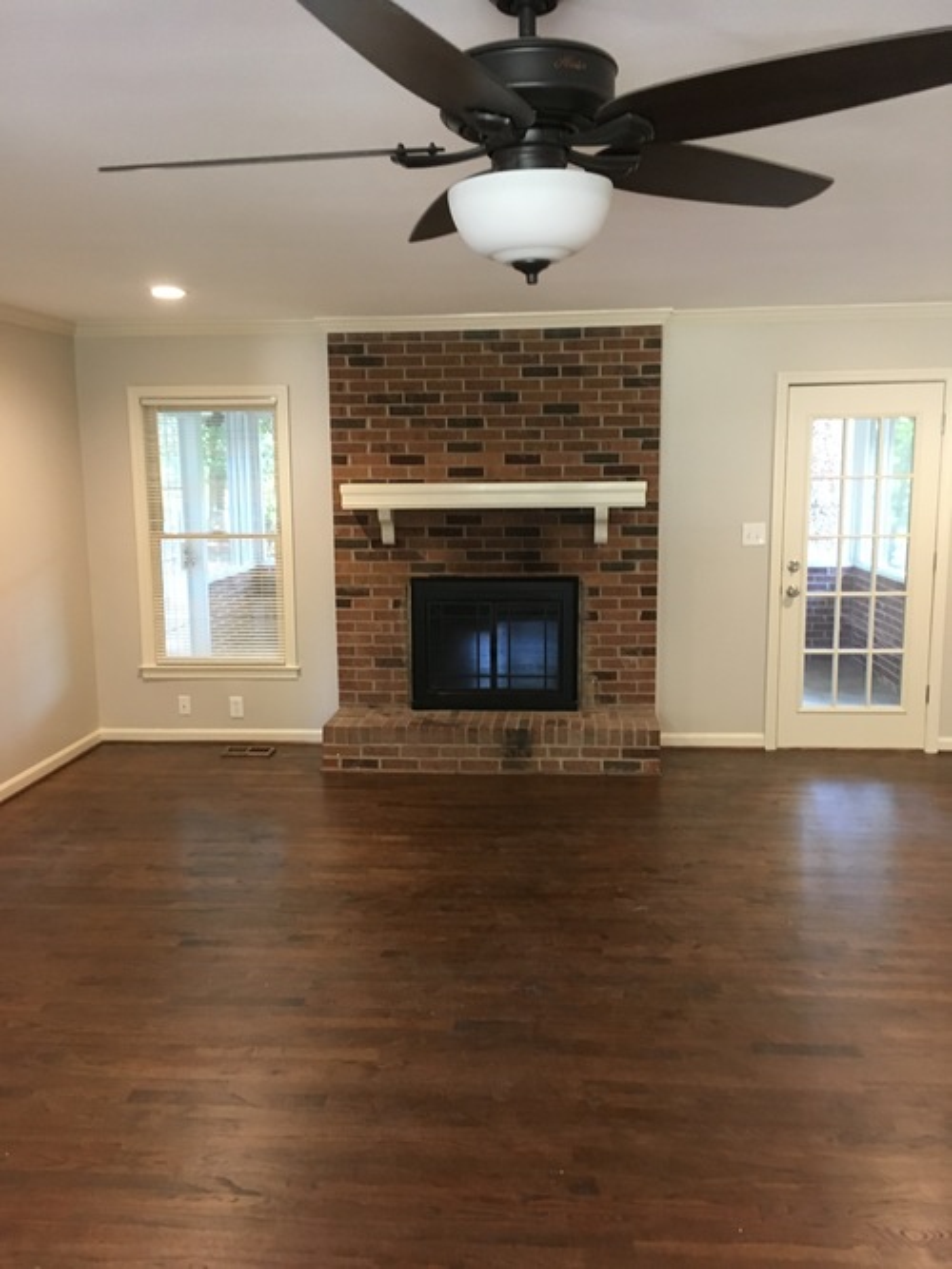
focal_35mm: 29
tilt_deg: -8.4
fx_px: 1064
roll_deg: +1.4
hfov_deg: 48.2
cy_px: 634
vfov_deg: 61.7
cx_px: 476
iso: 200
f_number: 2.2
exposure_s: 1/24
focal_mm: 4.15
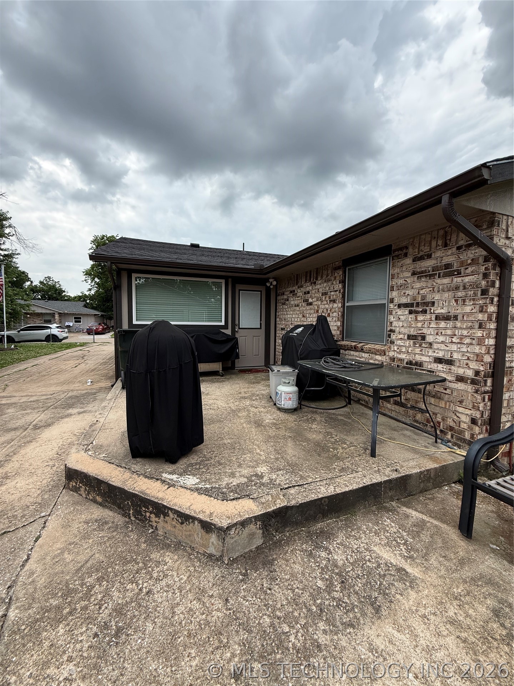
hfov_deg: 85.7
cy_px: 343
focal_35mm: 14
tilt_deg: -3.3
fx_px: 277
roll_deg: -1.8
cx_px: 257
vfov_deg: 102.1
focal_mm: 2.22
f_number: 2.2
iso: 50
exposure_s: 1/1211
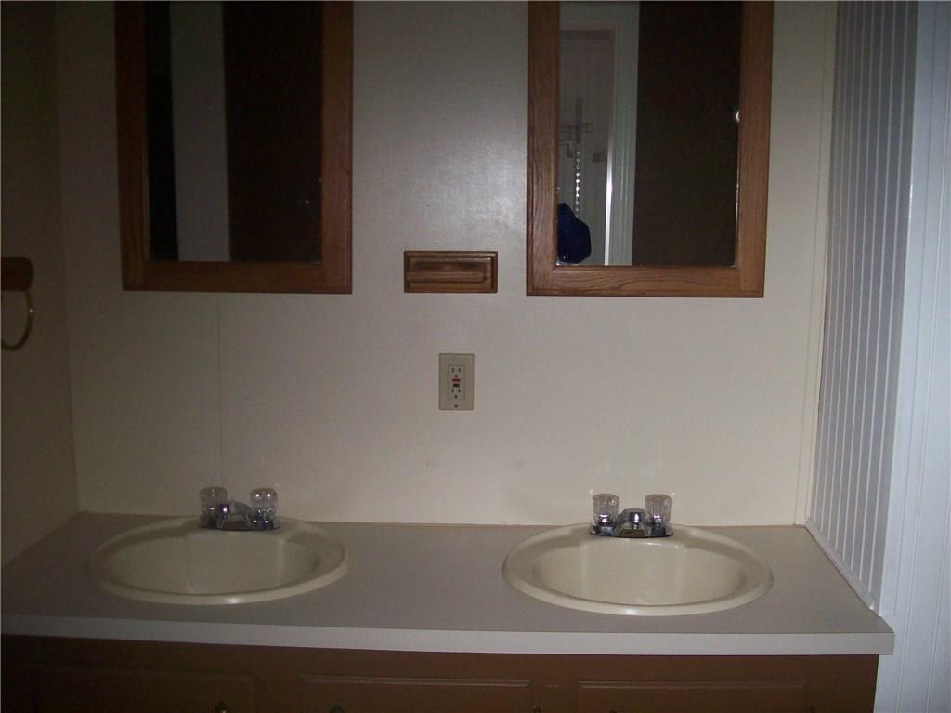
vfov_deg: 39.6
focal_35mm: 36
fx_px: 989
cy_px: 356
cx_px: 476
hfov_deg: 51.4
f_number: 2.7
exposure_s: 1/64
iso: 200
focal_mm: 6
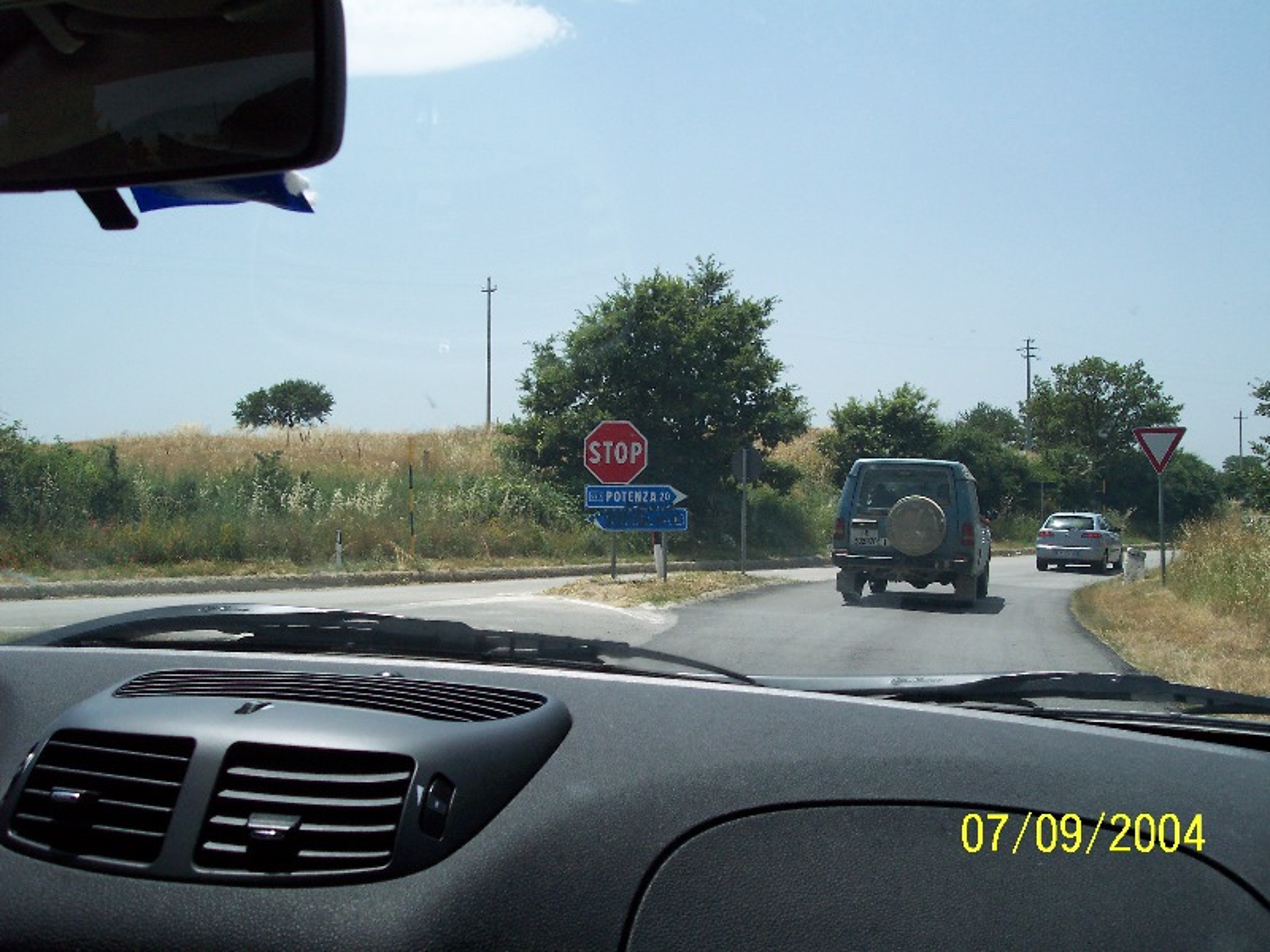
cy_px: 476
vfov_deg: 37.7
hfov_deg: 49.0
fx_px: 1394
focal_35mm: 38
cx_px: 635
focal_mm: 8
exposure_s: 1/700
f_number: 4.8
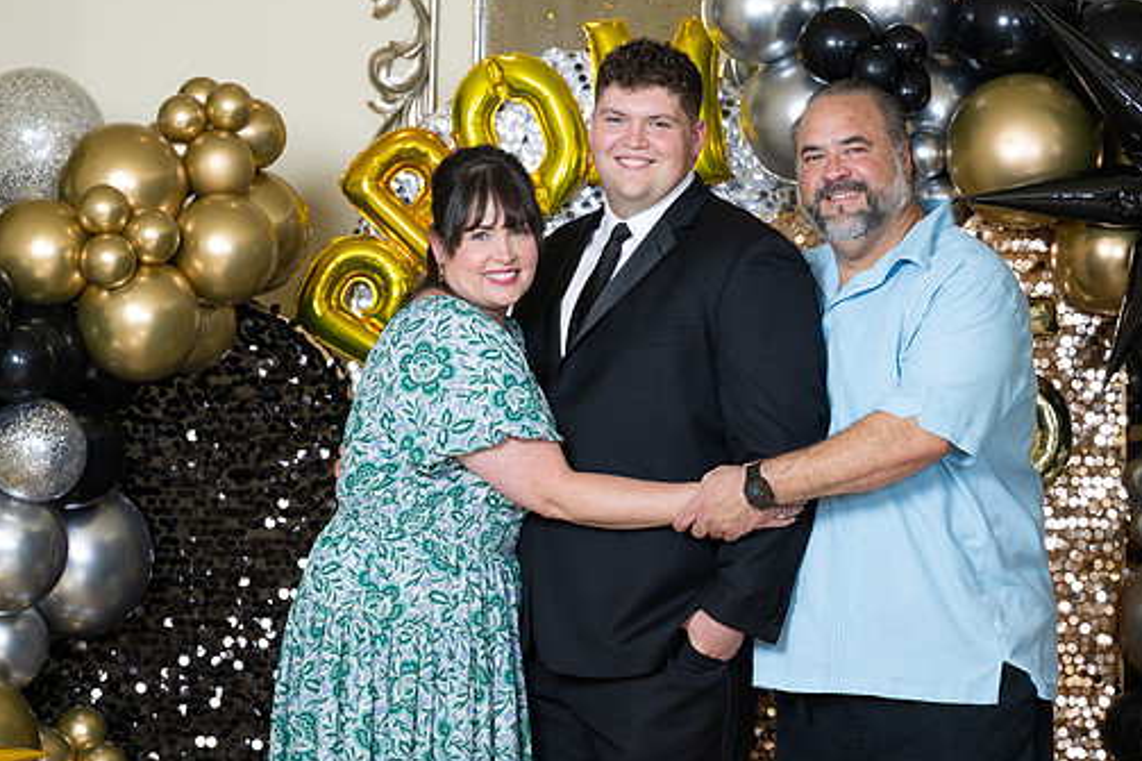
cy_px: 353
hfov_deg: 13.7
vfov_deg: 9.1
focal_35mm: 150
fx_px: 4757
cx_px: 654
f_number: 8
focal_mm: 130
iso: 320
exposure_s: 1/100
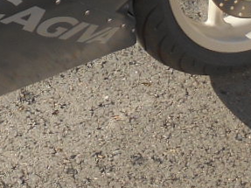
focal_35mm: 145
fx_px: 1051
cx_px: -192
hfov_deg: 12.5
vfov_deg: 10.0
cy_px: -80
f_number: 3.4
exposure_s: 1/250
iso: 80
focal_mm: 4.7
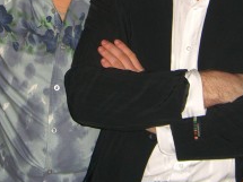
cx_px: 93
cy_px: 14
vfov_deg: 13.8
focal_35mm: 106
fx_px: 744
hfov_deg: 18.5
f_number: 2.8
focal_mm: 7.9
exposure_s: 1/60
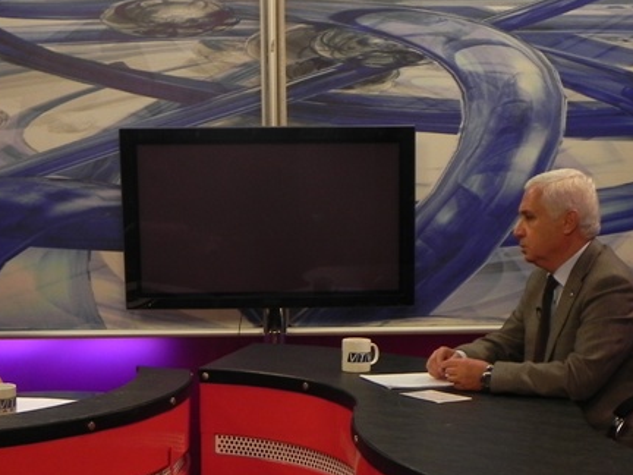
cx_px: 283
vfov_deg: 19.0
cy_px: 428
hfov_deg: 25.6
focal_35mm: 76
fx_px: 1390
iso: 160
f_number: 3.5
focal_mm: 7.3
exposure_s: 1/100
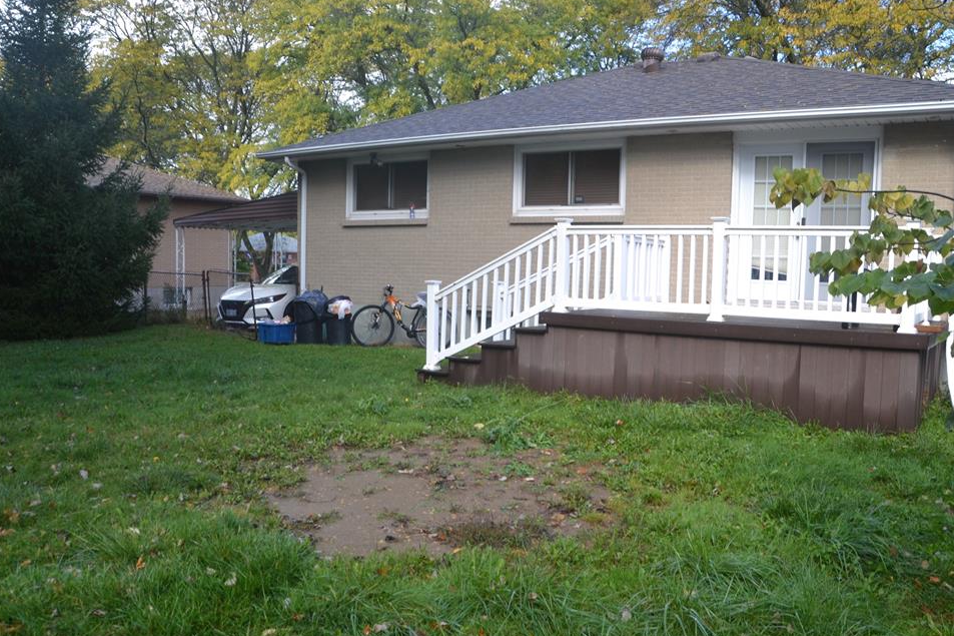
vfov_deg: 44.9
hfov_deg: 63.7
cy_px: 326
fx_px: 768
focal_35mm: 29
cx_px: 490
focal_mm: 18
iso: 110
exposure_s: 1/125
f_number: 5.6
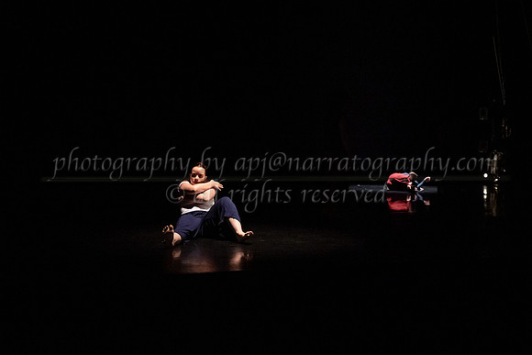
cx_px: 266
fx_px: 724
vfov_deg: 27.5
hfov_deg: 40.3
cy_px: 178
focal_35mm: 49
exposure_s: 1/250
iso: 4000
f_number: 4
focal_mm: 49
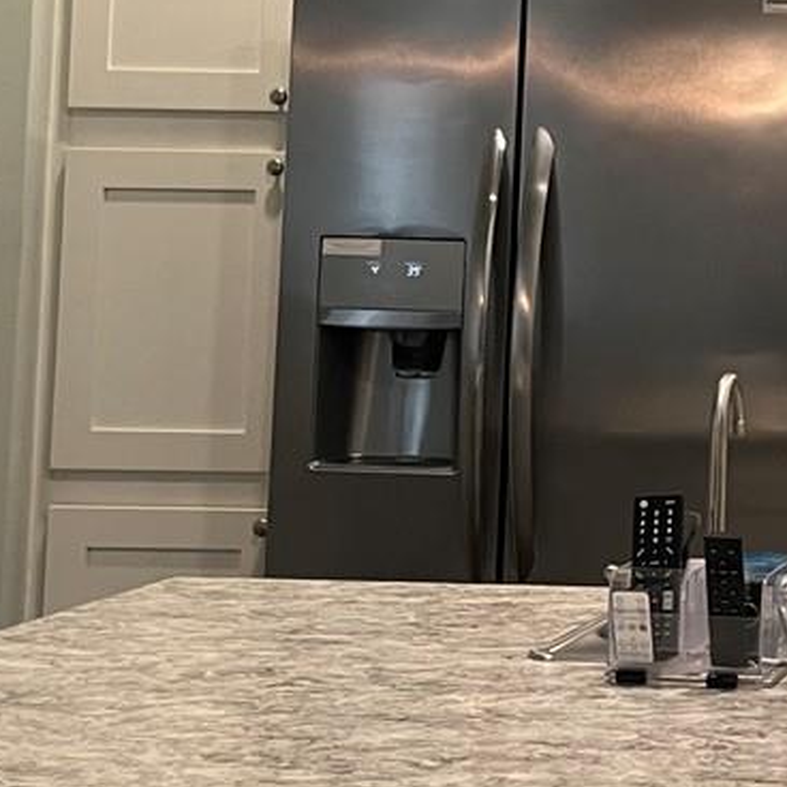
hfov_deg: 15.3
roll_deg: -1.0
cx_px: 1354
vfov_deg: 17.0
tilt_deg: +4.0
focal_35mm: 100
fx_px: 2572
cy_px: 4
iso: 100
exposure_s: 1/60
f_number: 1.6
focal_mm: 5.1
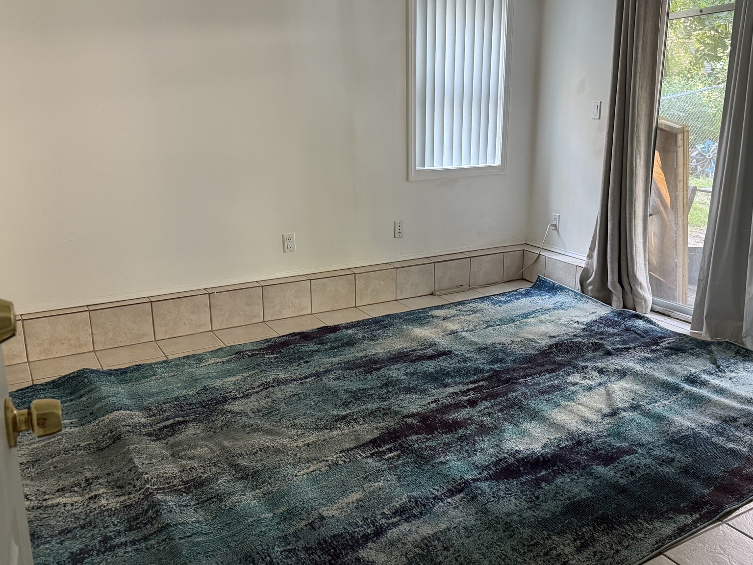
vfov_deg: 44.1
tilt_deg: -14.3
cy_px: 265
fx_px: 696
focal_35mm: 32
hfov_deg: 56.6
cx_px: 426
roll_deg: -1.0
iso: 400
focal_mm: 6.76
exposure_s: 1/60
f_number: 1.78
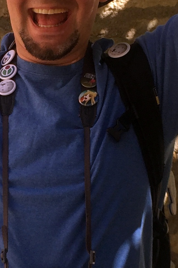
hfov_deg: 10.9
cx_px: 53
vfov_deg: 16.2
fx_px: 934
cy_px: 160
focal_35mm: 126
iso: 32
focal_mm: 4.15
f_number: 2.2
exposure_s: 1/581
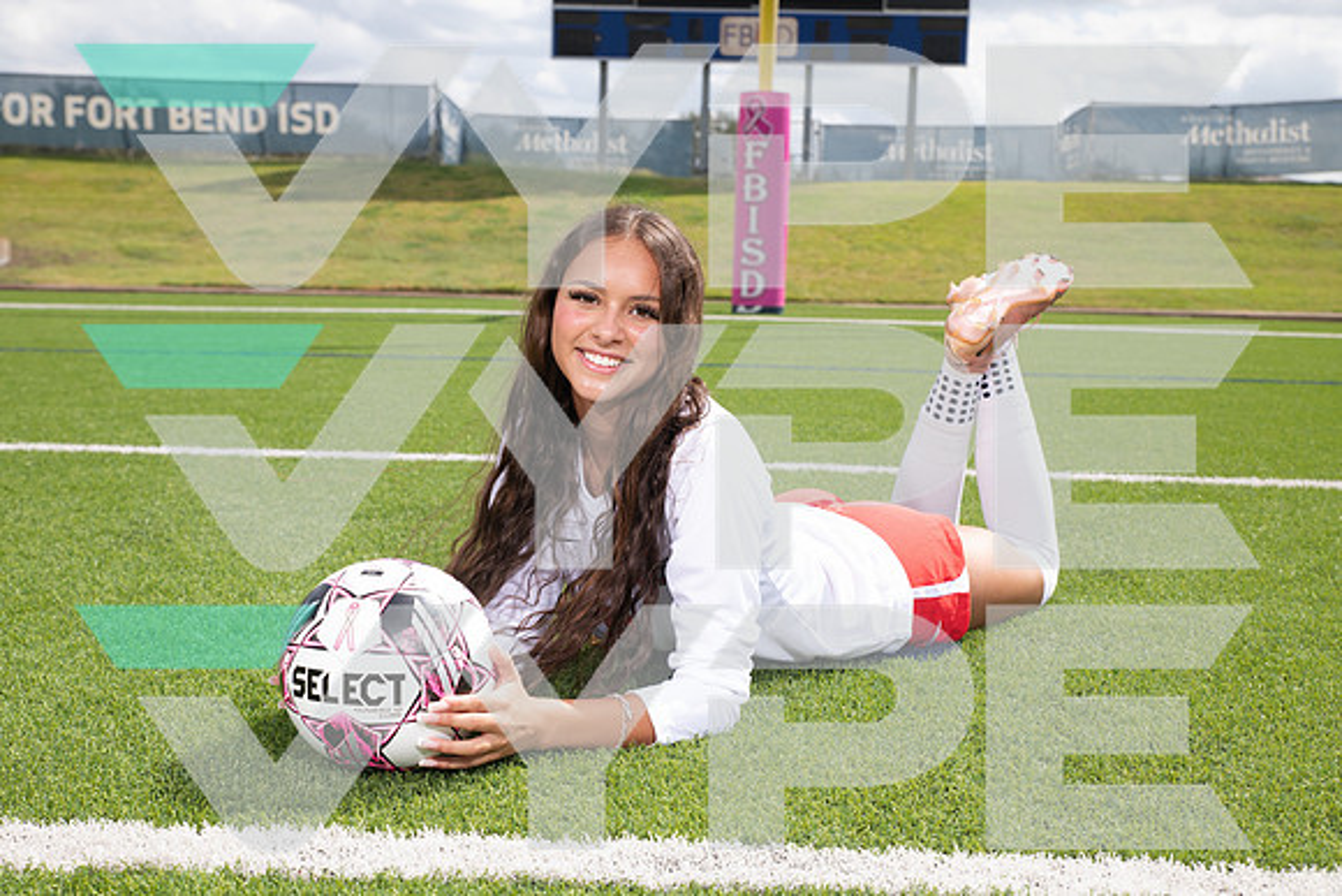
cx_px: 671
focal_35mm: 48
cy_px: 448
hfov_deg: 41.1
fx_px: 1790
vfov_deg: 28.1
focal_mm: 48
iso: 125
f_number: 7.1
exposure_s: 1/400
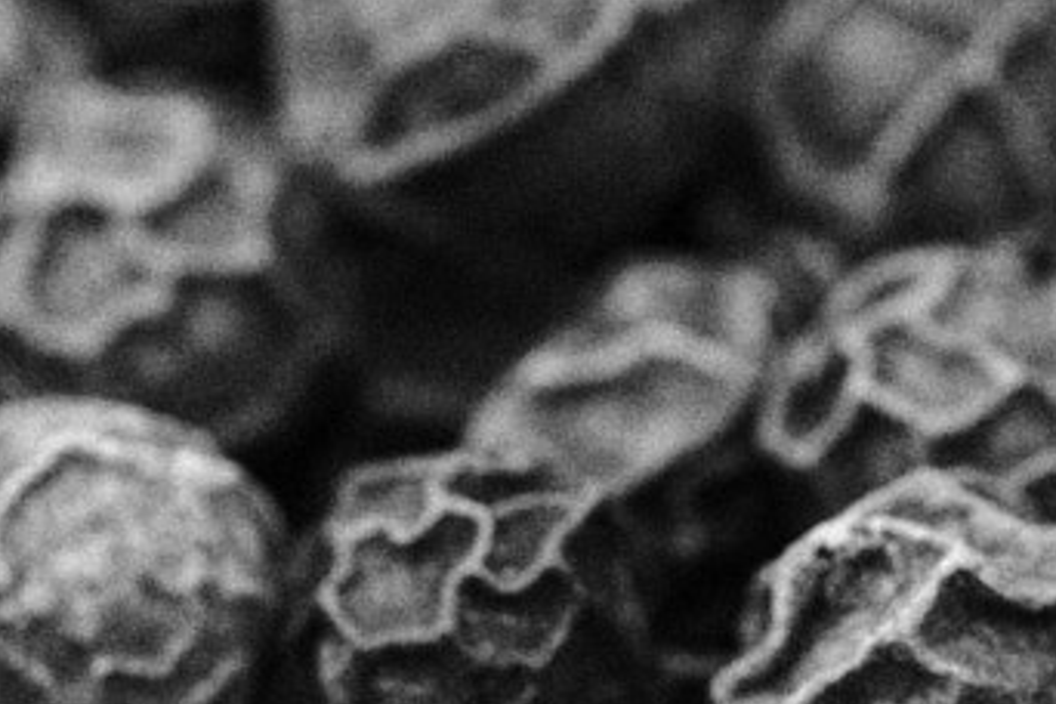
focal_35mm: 561
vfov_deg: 2.5
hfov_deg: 3.7
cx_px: -756
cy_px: 300
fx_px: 16455
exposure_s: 1/30
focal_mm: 80
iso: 6400
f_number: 8
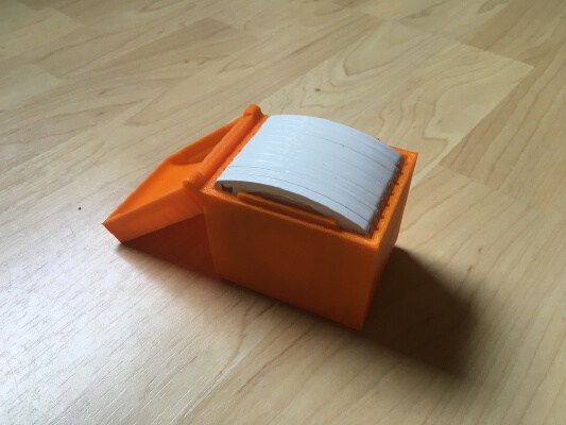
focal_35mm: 29
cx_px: 283
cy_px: 212
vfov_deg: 48.2
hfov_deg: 61.6
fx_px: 474
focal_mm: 4.15
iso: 25
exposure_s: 1/33
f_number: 2.2
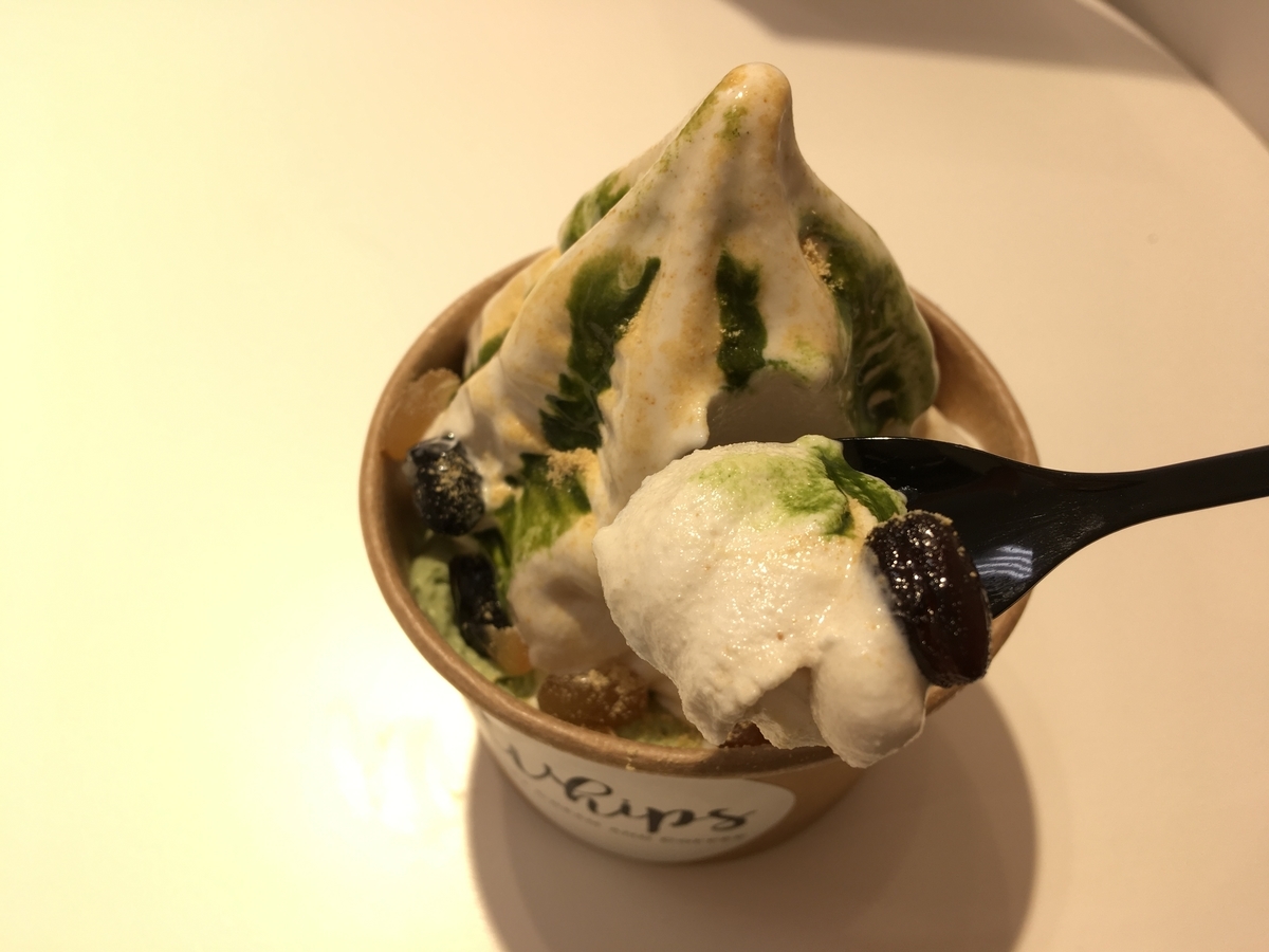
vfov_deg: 48.2
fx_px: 1063
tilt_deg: -54.9
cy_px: 476
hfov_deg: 61.7
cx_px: 634
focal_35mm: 29
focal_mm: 4.15
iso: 25
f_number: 2.2
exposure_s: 1/120
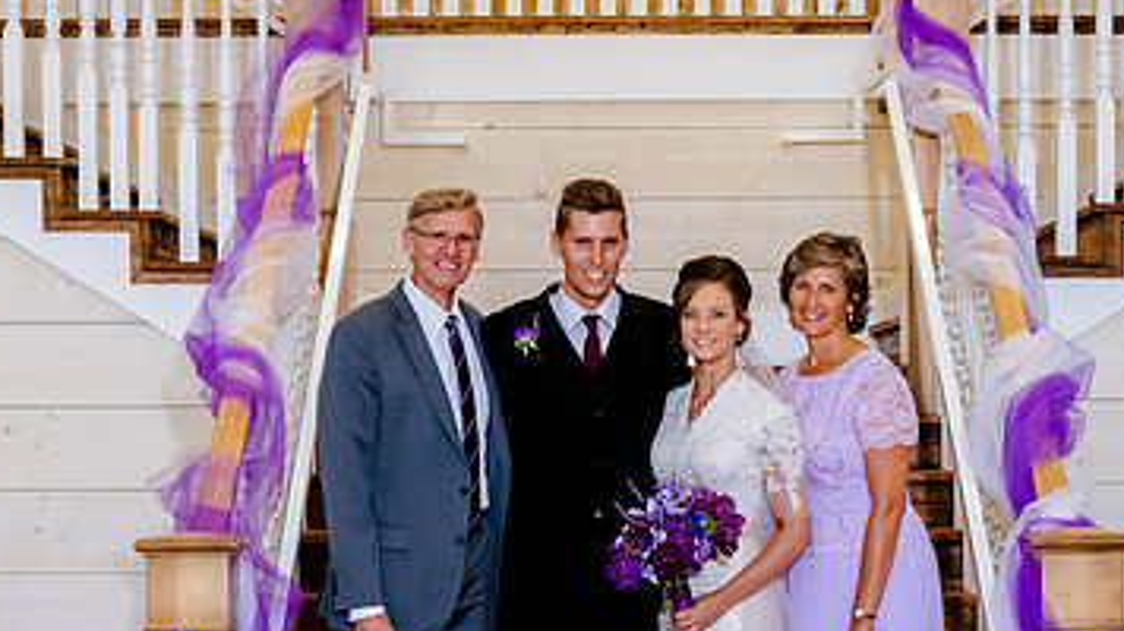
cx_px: 594
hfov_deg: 22.9
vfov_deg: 12.9
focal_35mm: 93
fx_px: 2771
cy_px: 540
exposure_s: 1/200
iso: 2500
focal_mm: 50
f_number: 6.3
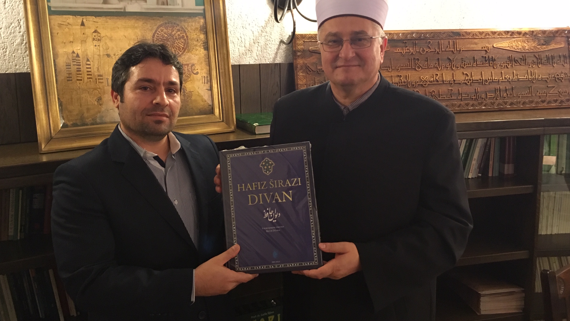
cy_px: 122
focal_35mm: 34
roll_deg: +0.9
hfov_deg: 58.0
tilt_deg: -8.3
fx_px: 514
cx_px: 277
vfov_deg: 34.5
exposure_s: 1/17
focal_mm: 4.15
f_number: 2.2
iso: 200
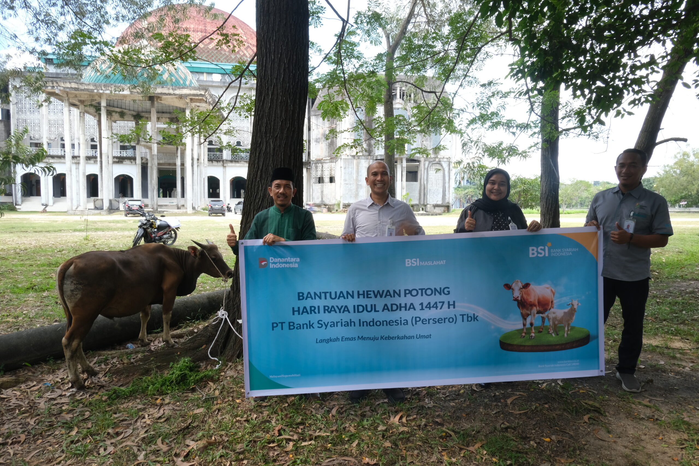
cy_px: 233
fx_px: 447
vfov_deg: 55.1
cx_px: 350
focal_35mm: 23
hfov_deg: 76.1
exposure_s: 1/5
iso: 160
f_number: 20
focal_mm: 15
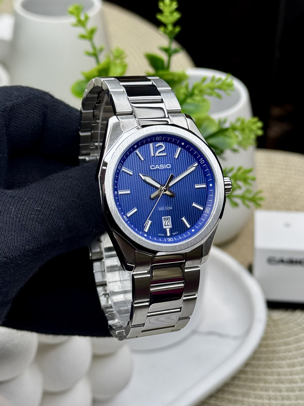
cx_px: 152
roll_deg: -1.2
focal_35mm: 48
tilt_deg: -33.7
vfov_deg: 39.7
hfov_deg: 30.3
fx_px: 562
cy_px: 203
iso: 64
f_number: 1.78
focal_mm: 6.76
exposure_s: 1/454
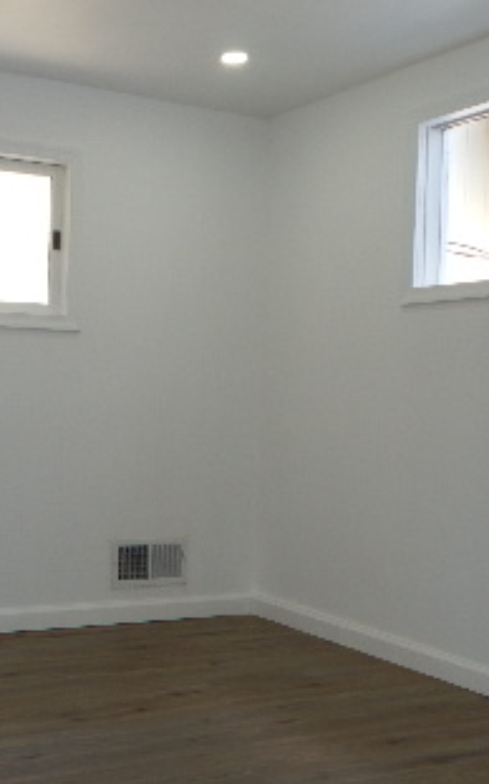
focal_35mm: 48
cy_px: 373
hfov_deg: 26.1
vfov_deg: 41.8
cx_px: 66
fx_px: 1025
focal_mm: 4
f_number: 3
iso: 125
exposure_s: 1/125
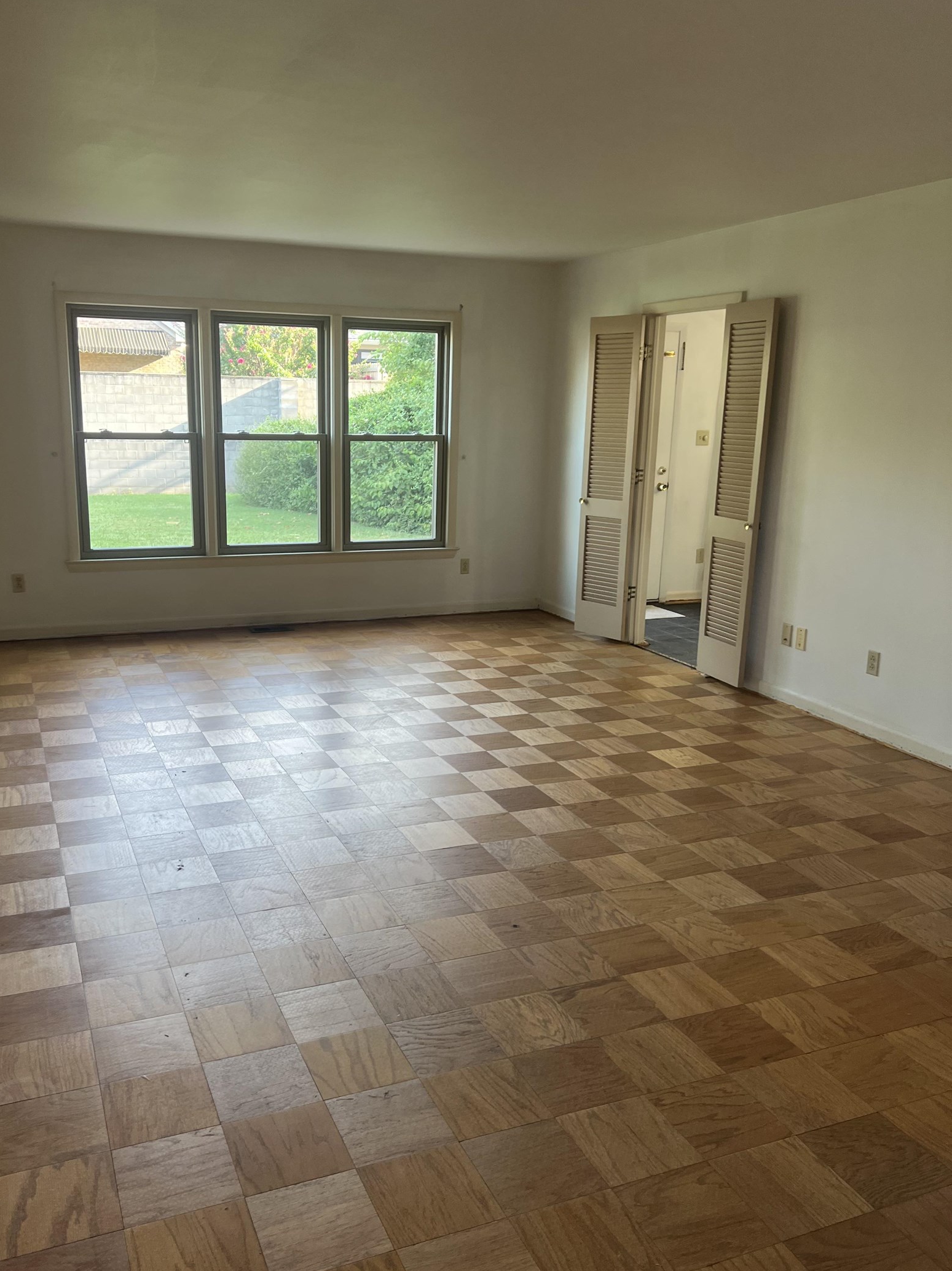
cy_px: 653
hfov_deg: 48.1
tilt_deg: -12.3
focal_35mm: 29
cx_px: 422
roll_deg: -0.9
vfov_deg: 61.7
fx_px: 1064
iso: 64
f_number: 1.5
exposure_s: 1/60
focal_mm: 5.7
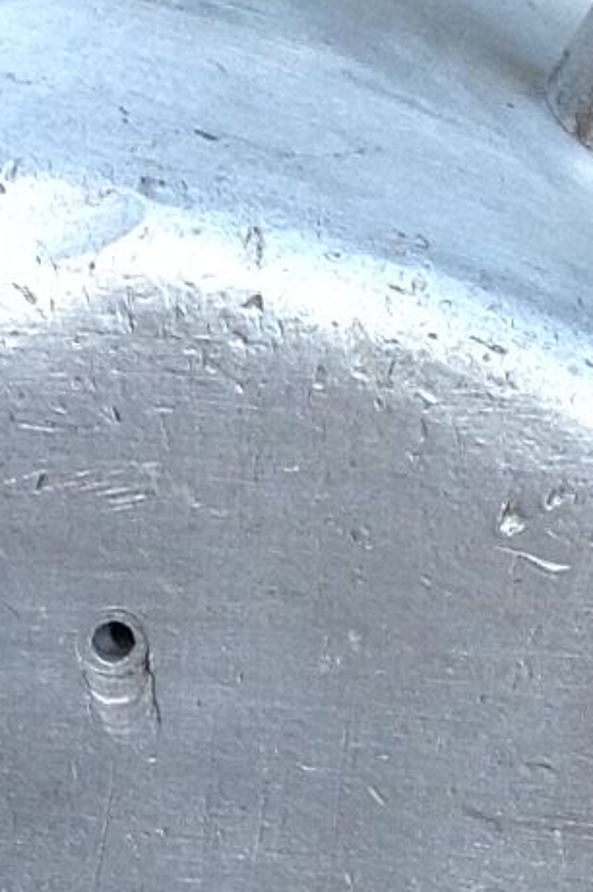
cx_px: 110
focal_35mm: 205
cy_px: 1001
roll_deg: -2.1
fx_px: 5072
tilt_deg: -27.0
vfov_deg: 9.9
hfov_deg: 6.7
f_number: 2.4
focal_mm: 4.28
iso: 50
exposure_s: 1/40
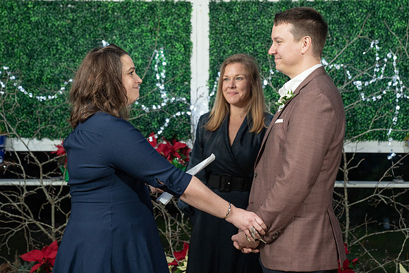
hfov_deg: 30.4
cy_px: 120
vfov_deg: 20.6
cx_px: 210
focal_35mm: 66
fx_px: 752
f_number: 2.8
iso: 2000
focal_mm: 56
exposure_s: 1/100
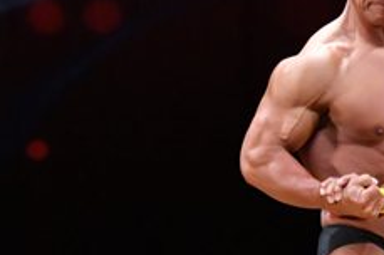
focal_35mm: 863
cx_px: 326
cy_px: 258
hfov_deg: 2.4
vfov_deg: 1.6
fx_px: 9192
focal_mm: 170
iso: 4000
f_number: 5.6
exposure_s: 1/400
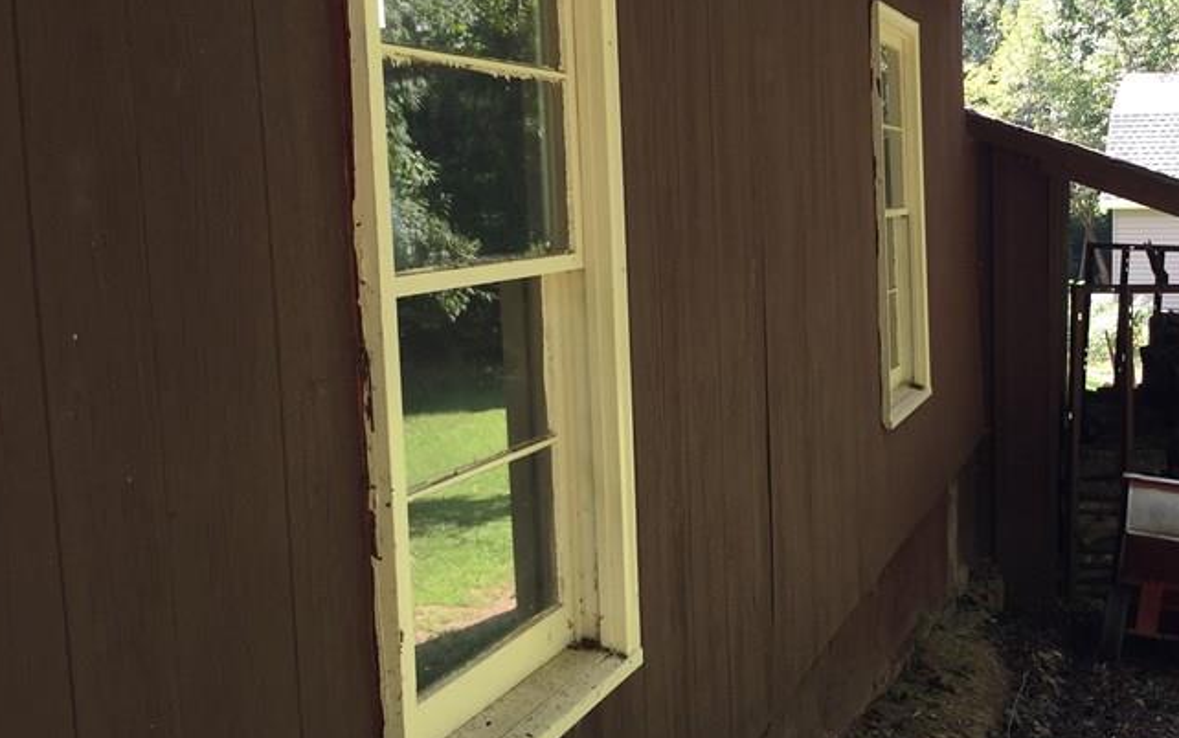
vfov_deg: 26.4
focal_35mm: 49
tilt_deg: -7.5
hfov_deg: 39.7
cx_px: 915
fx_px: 1575
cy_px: 406
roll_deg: -0.9
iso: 32
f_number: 2.2
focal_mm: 4.15
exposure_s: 1/126
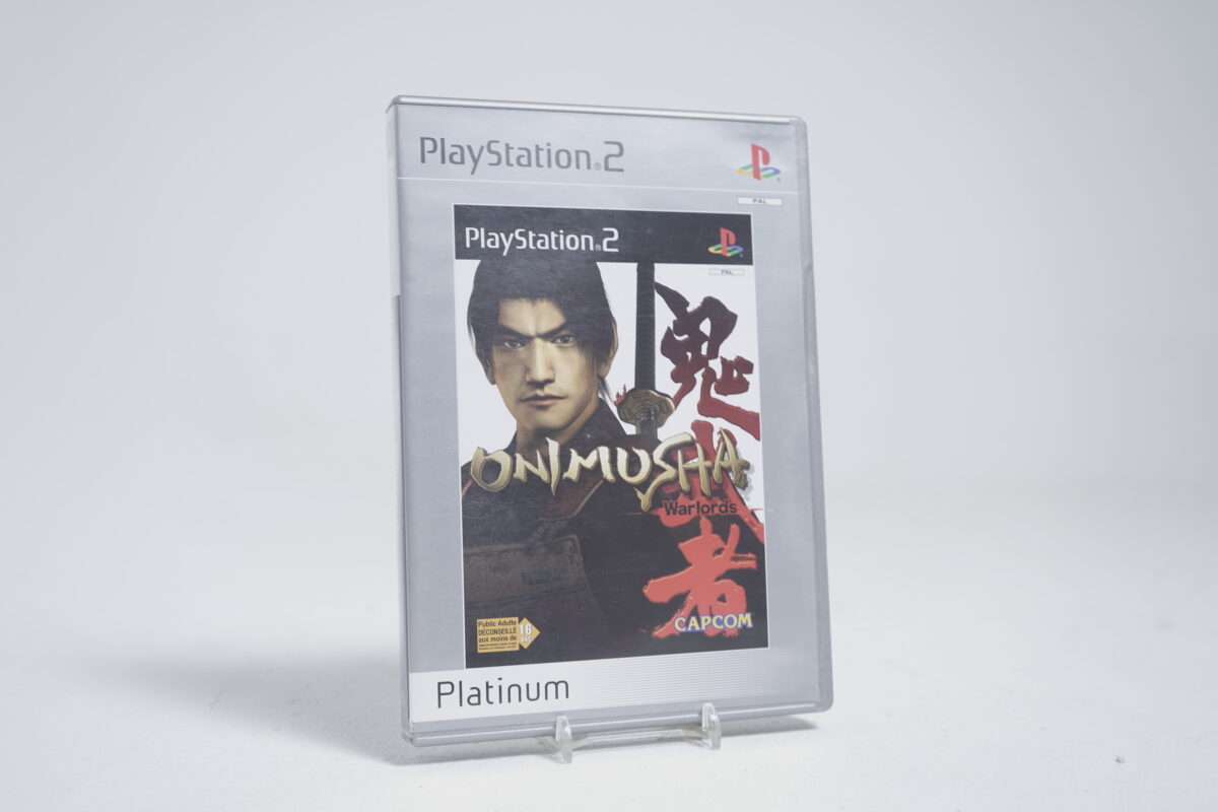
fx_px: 1353
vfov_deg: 33.4
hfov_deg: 48.5
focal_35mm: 40
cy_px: 406
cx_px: 609
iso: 100
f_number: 5.6
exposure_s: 1/5
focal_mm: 40
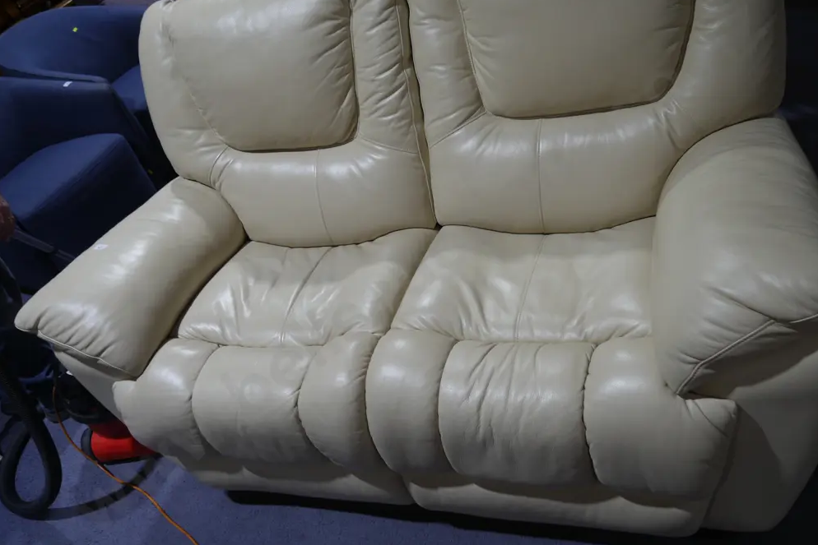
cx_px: 420
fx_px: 682
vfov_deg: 43.6
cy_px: 270
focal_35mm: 30
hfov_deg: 61.9
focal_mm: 14
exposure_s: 1/100
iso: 200
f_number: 3.5
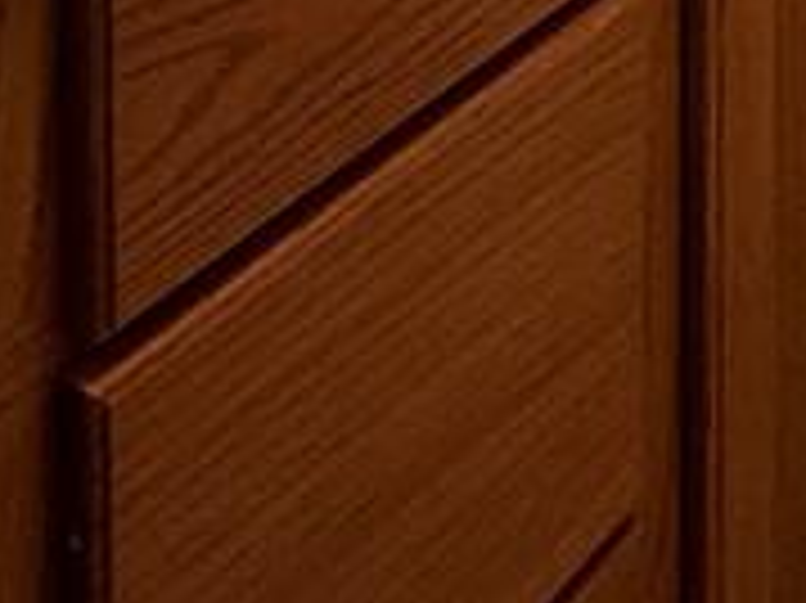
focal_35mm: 80
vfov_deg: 12.2
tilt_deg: -1.2
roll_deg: +0.6
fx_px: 1861
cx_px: 734
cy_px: -1048
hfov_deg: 23.7
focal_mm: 2.22
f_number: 2.2
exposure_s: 1/120
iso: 250
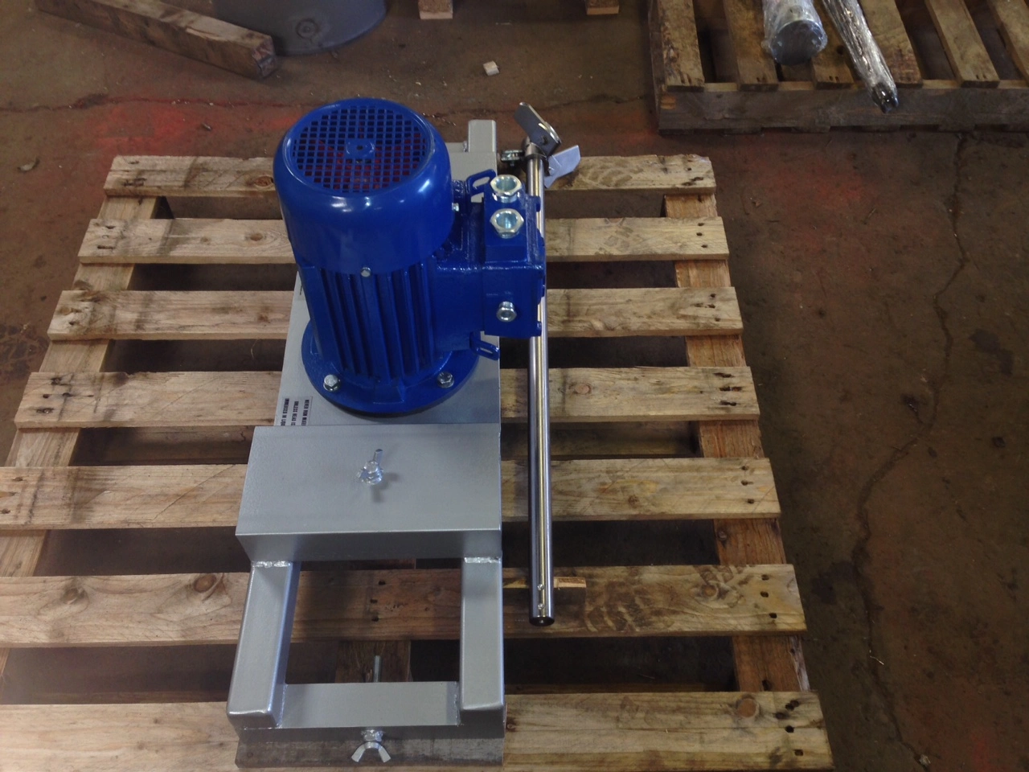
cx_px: 514
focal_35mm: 33
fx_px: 981
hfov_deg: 55.4
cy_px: 386
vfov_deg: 42.9
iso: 50
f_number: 2.4
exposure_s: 1/22
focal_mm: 4.12
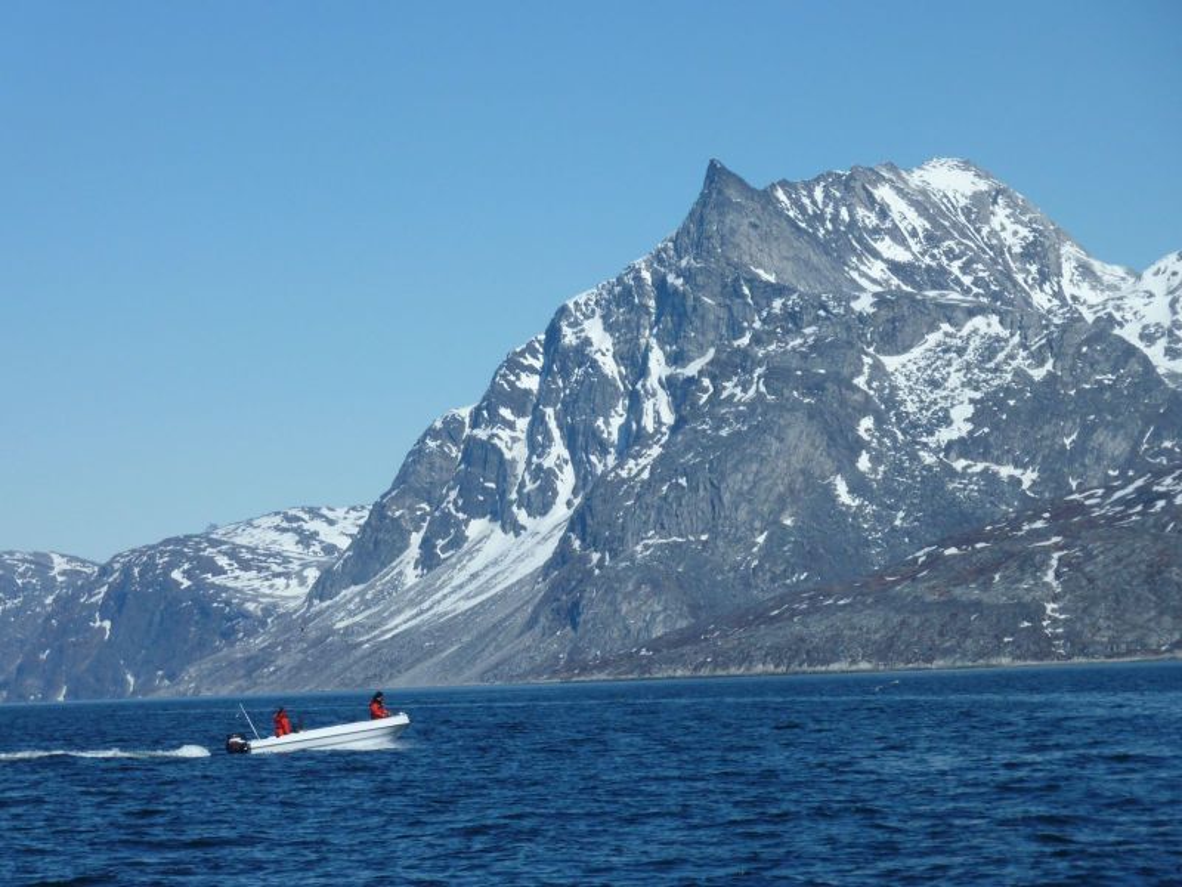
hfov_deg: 13.4
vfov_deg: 10.1
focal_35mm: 147
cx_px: 591
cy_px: 444
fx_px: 5019
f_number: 5.6
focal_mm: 24.1
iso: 80
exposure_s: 1/800
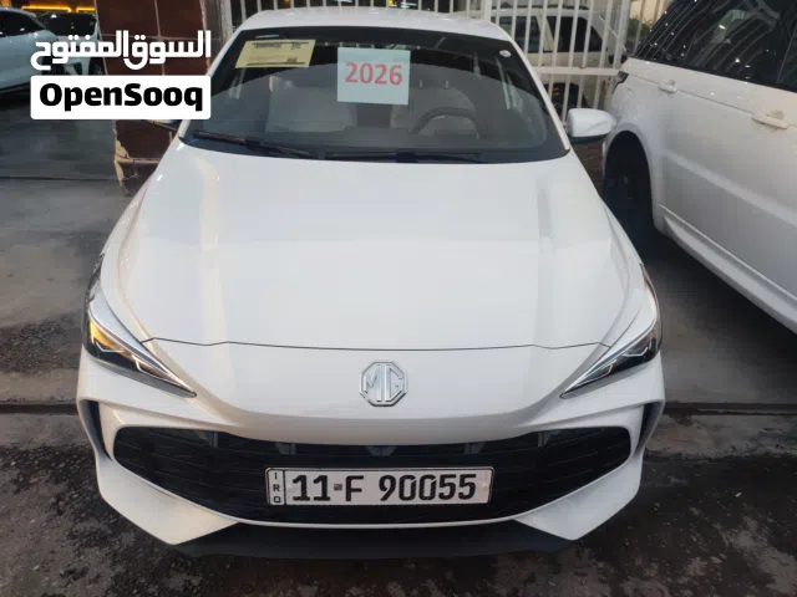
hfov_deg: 69.4
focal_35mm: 25
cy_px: 298
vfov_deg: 54.9
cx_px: 398
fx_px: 576
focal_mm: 4.7
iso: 310
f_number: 1.79
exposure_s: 1/100
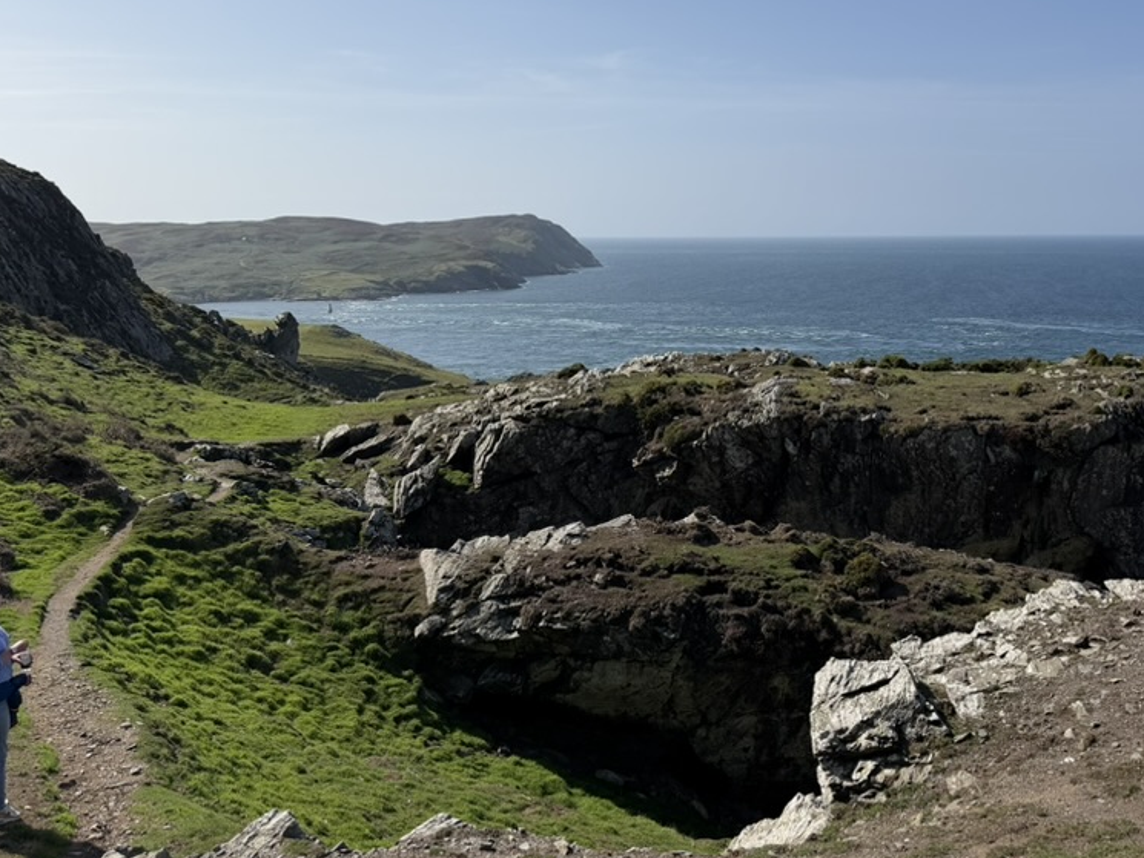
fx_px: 1091
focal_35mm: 33
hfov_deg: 55.2
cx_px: 634
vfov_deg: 42.6
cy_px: 315
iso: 80
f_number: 1.78
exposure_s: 1/8130
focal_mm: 6.76
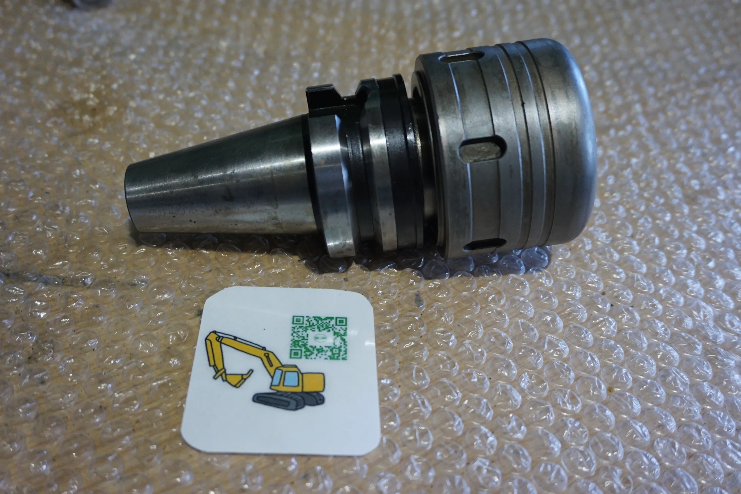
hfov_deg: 55.1
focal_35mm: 34
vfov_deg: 38.4
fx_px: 710
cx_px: 370
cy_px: 247
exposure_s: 1/60
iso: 800
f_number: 4
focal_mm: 23
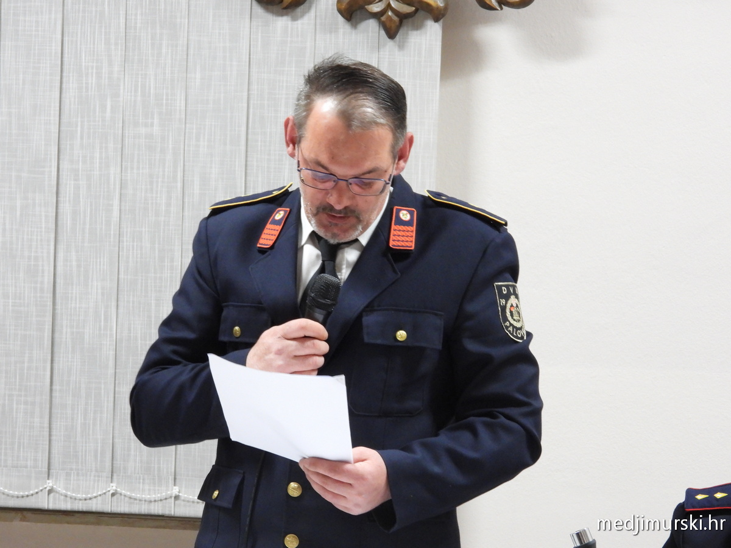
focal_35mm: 275
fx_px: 5807
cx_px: 366
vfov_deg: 5.4
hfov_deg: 7.2
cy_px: 274
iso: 800
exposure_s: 1/10
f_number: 4.5
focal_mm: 49.5
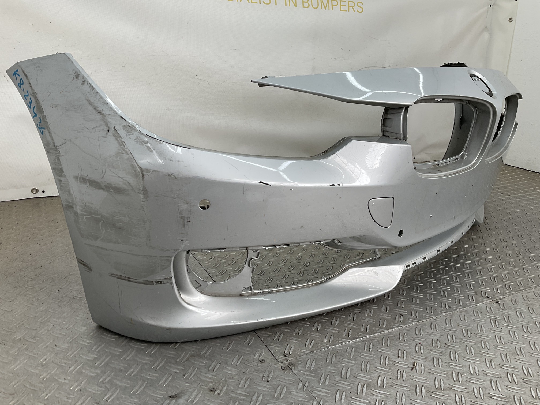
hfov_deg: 61.7
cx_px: 270
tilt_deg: -19.1
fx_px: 452
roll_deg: -4.4
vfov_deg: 48.2
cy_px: 202
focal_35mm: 29
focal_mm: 3
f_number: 1.8
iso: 16
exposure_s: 1/179
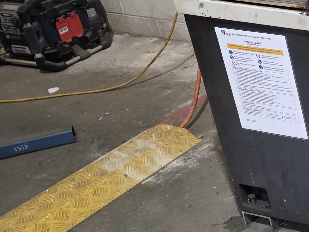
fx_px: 732
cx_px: 548
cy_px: 85
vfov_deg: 18.0
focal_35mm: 82
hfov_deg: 18.7
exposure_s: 1/100
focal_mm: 6.25
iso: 640
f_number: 1.7
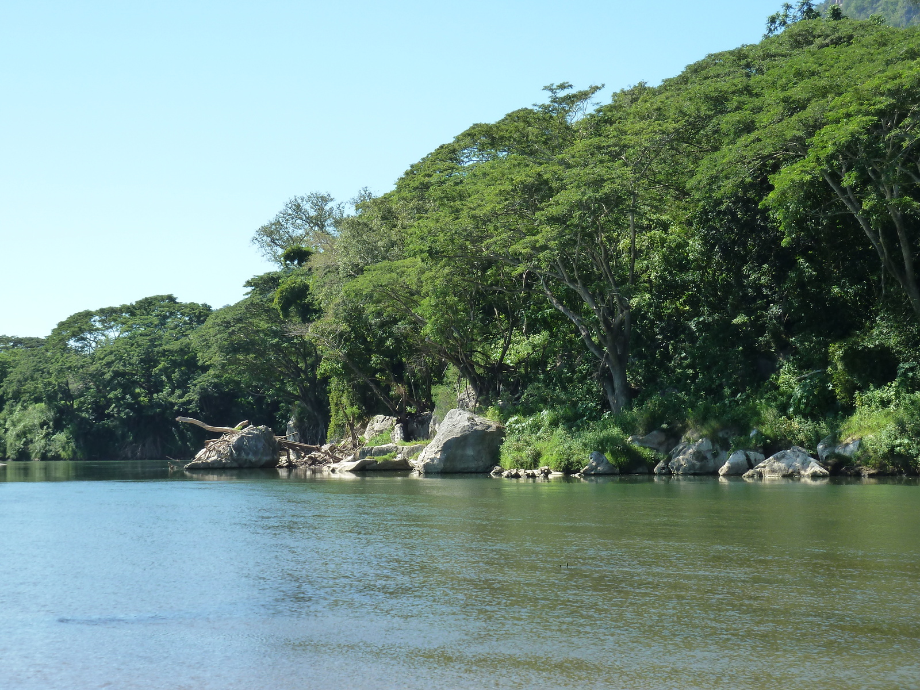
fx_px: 1914
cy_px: 345
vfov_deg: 20.4
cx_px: 460
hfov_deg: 27.0
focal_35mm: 72
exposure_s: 1/250
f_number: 4.1
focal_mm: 11.9
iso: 125
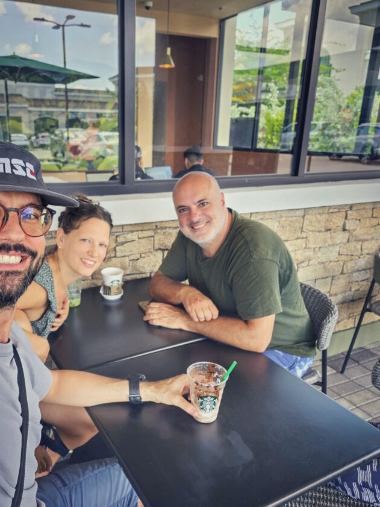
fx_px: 410
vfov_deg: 63.3
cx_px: 155
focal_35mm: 28
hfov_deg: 49.5
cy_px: 274
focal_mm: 6.3
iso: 32
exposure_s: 1/180
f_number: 1.7
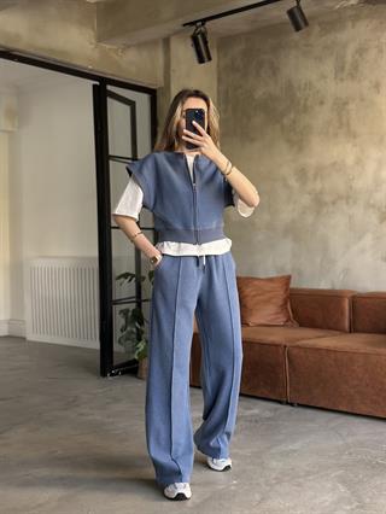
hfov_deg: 30.3
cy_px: 257
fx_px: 713
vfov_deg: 39.6
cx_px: 193
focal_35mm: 48
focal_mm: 6.86
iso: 250
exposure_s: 1/60
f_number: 1.78
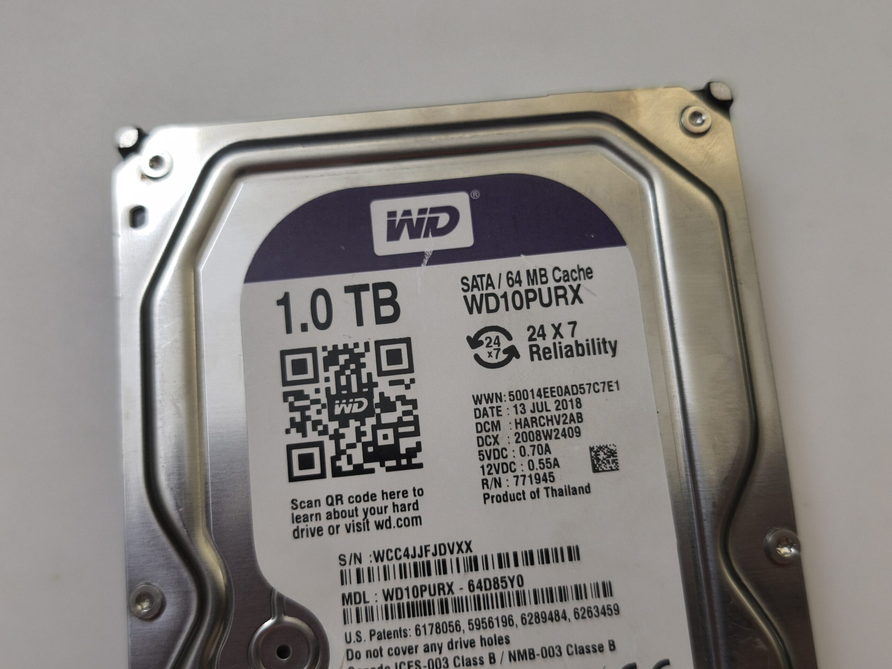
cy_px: 334
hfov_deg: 52.6
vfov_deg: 40.7
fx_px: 902
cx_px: 446
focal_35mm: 35
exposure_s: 1/50
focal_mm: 6.57
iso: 320
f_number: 1.6
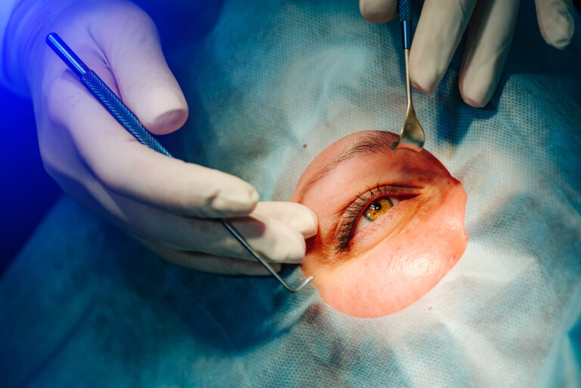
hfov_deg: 22.6
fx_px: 1452
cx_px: 290
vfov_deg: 15.2
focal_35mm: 90
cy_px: 194
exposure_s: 1/1000
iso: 640
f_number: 4.5
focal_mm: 90
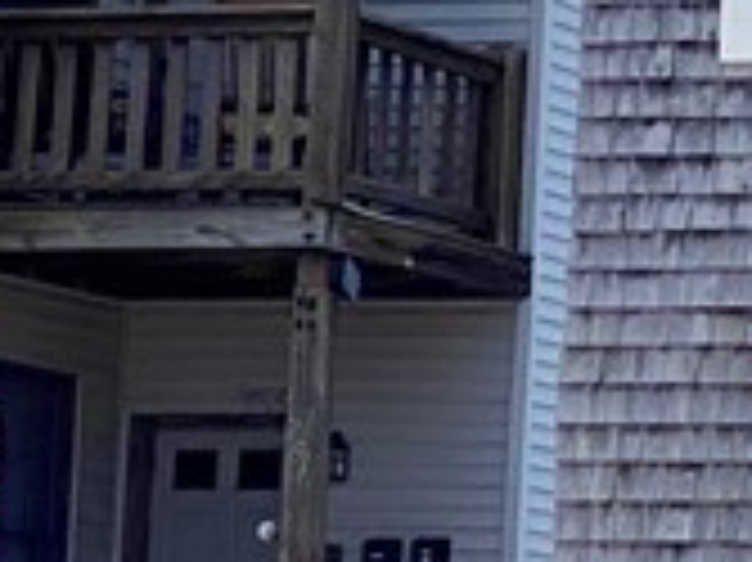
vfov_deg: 4.6
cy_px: 674
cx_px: 2242
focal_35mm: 319
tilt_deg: +3.2
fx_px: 6925
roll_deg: -2.1
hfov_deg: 5.8
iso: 20
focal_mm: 6
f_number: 2
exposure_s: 1/2283
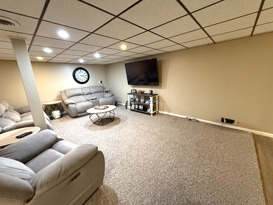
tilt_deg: -14.0
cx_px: 136
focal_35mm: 14
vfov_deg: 85.7
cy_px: 102
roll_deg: +2.6
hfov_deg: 102.1
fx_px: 110
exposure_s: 1/60
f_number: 2.2
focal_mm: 2.22
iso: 800
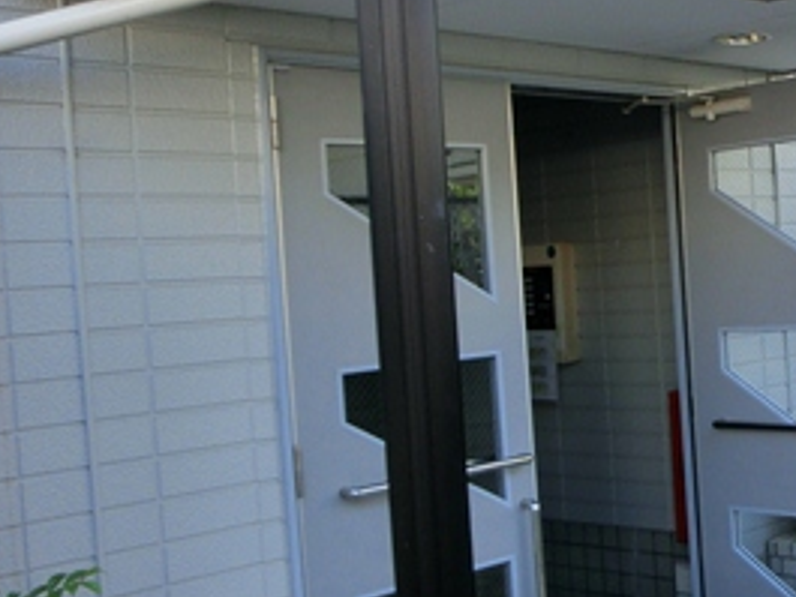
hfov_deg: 31.1
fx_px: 1334
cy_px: 288
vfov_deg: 25.2
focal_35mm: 58
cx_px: 775
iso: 80
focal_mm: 4.24
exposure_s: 1/200
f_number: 3
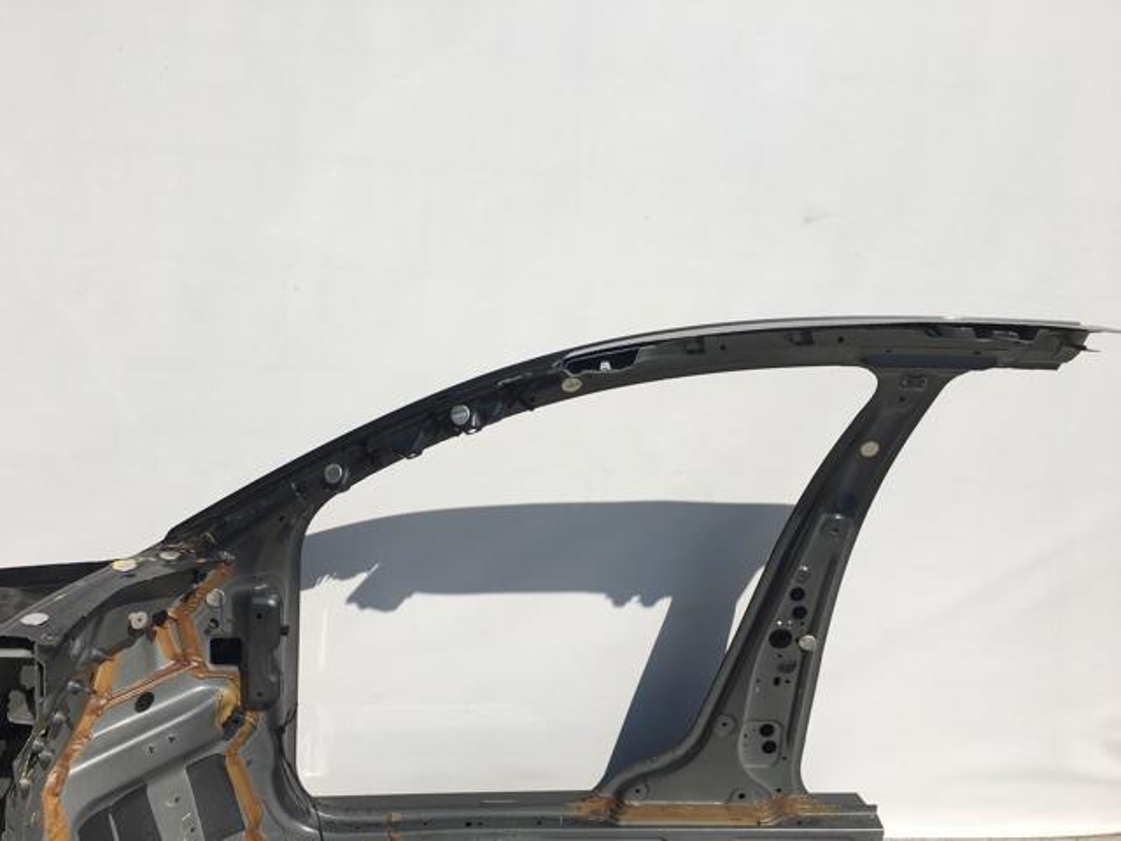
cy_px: 420
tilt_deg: -10.4
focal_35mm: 29
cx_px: 560
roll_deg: -3.0
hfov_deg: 61.7
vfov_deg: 48.2
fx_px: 939
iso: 25
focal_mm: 4.15
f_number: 2.2
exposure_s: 1/5495
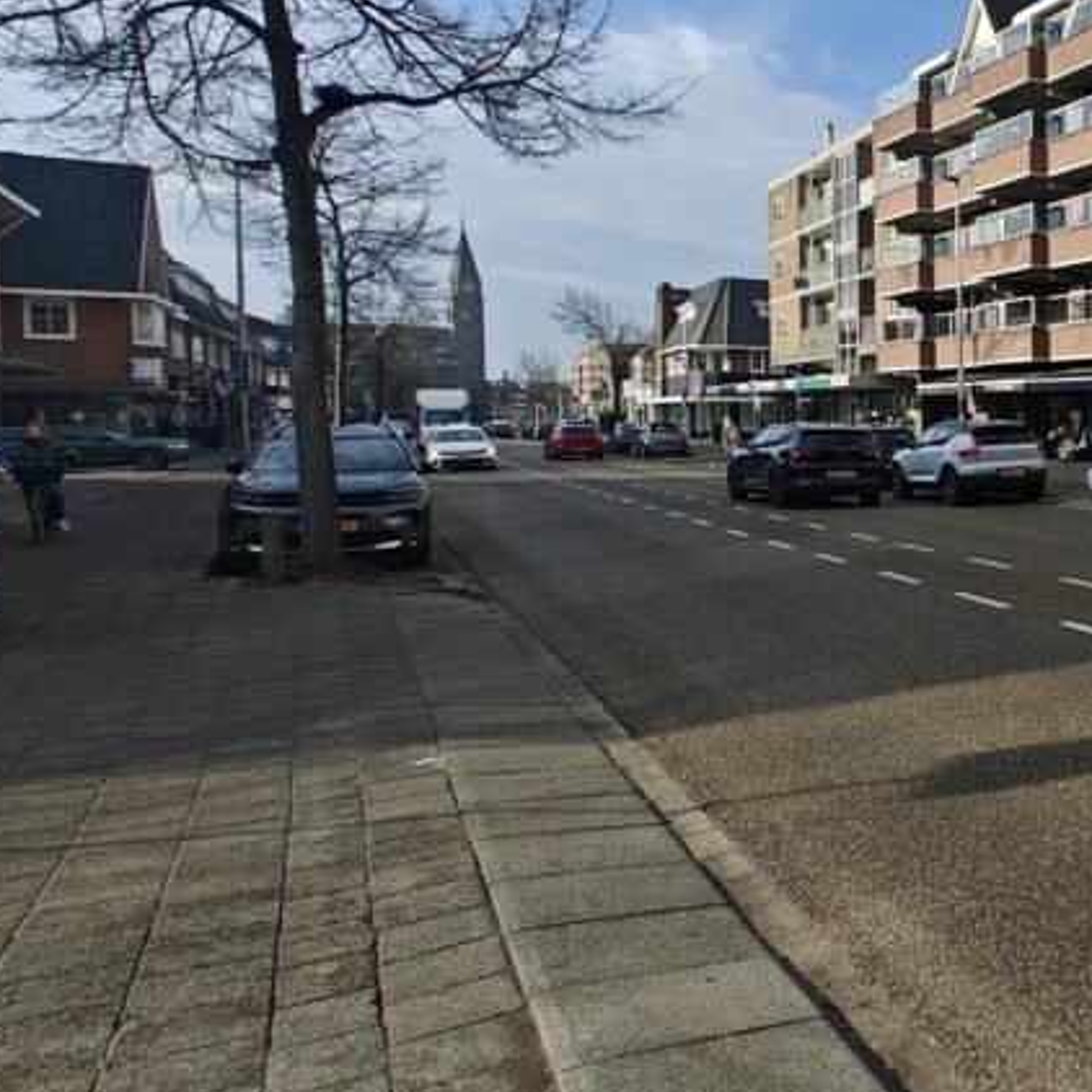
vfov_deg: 53.7
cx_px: 1307
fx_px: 1071
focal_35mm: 30
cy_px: 448
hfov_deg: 39.3
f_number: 2.2
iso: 64
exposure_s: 1/1917
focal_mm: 2.59
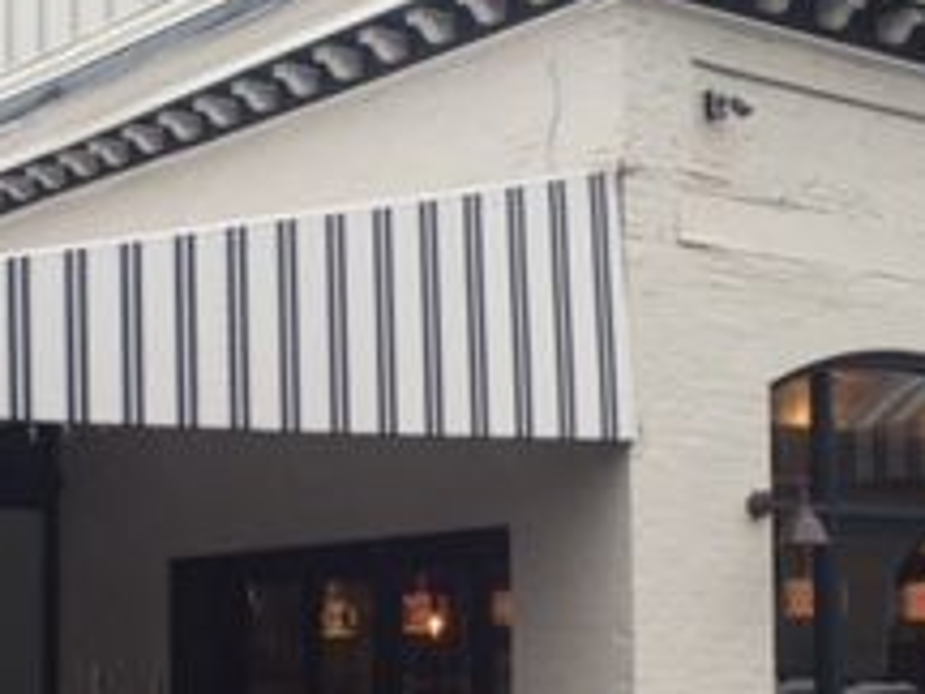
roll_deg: +0.3
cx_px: 437
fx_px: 2298
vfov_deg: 17.0
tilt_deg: +4.4
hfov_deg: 22.8
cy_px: 557
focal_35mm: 86
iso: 40
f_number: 2.2
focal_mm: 4.15
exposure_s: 1/120
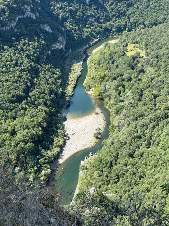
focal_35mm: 48
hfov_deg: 30.3
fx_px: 312
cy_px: 113
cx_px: 84
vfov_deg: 39.7
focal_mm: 6.8
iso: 80
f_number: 1.8
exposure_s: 1/1754
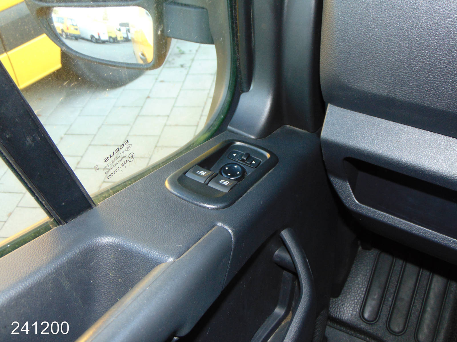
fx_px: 462
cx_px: 228
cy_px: 171
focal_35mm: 35
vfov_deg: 40.7
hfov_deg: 52.6
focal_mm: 6.3
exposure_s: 1/50
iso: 200
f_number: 3.2
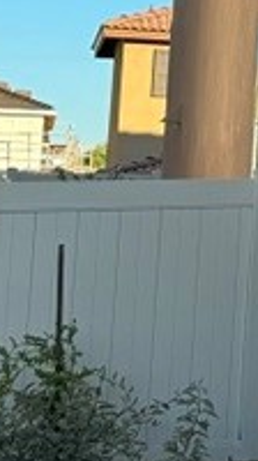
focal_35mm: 134
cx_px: 1071
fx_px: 1635
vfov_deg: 15.9
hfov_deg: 6.8
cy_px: 63
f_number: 1.78
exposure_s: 1/2105
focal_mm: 6.76
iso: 80
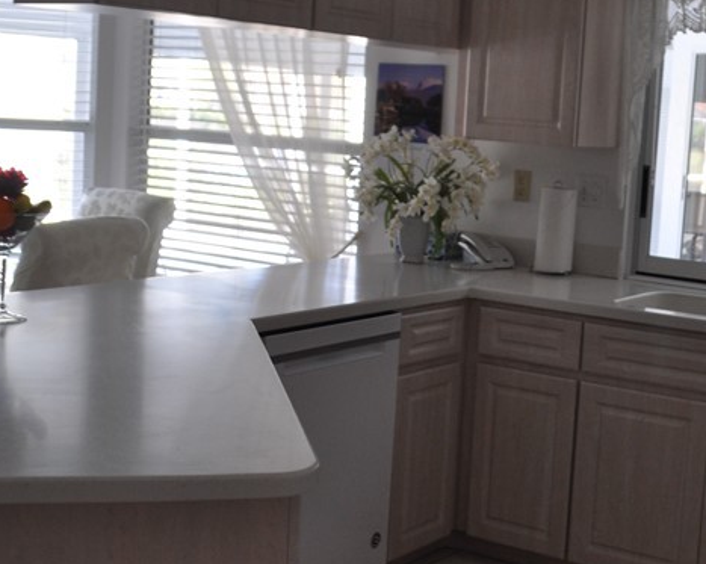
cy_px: 221
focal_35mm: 59
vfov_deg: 25.7
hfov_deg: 31.6
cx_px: 500
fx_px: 1232
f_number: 4
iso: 400
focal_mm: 18
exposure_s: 1/60
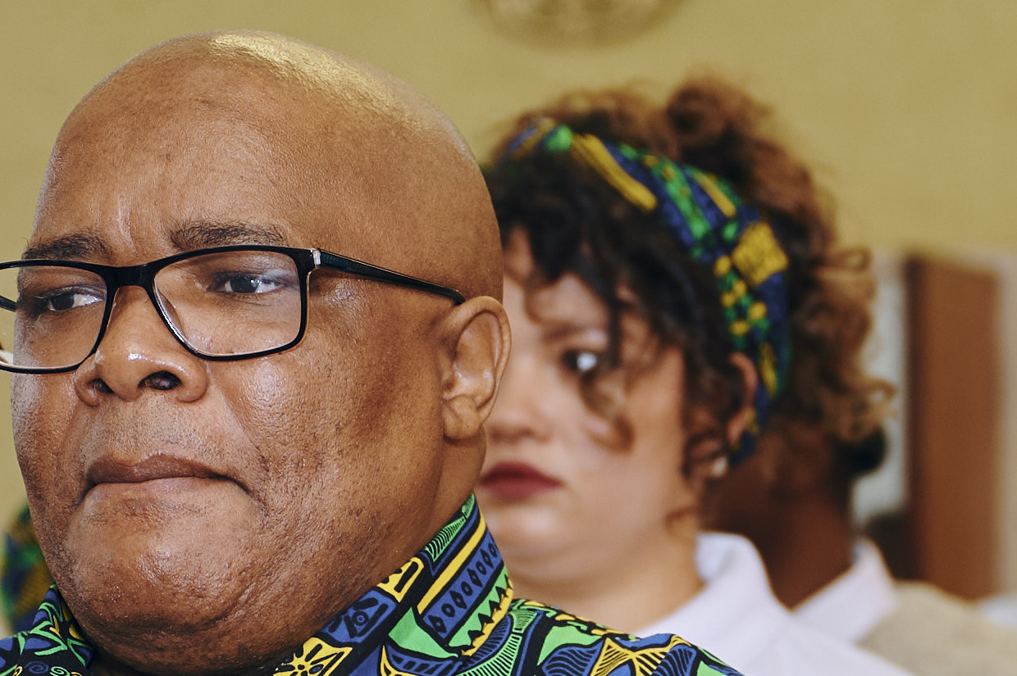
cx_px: 1276
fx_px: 5646
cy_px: 771
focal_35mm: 200
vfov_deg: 6.8
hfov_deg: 10.1
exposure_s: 1/125
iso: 400
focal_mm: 41
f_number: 2.8
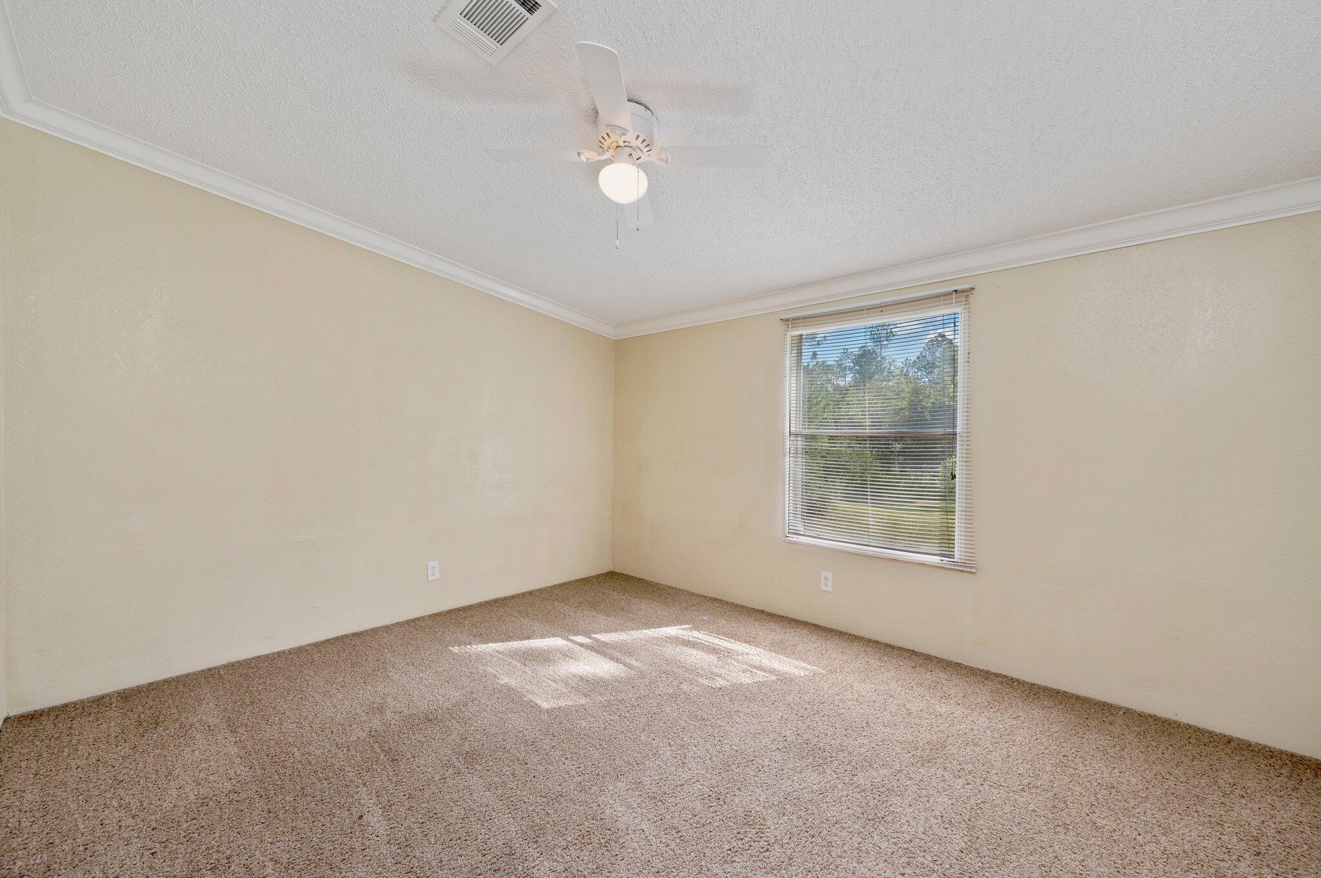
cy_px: 439
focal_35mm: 14
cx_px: 660
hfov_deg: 104.3
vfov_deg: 81.1
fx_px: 513
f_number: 9
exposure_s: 1/25
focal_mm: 14
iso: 200
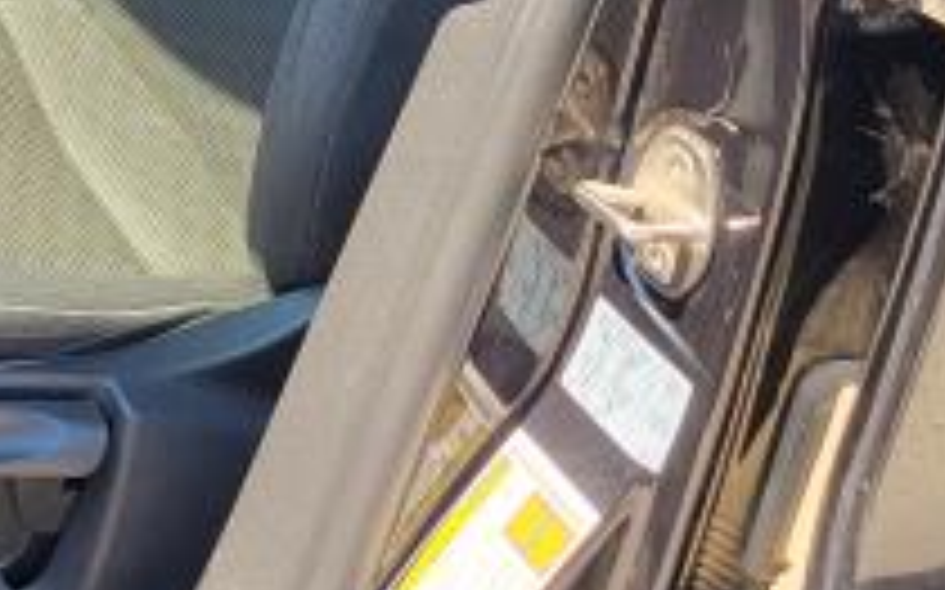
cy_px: -297
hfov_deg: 22.0
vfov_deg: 14.5
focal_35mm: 84
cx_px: -302
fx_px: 2162
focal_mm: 5.4
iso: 40
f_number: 1.8
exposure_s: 1/185
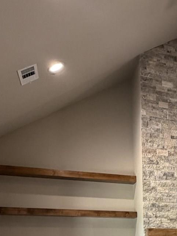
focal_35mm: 50
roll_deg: +0.3
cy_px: 258
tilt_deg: -2.2
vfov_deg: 33.4
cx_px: 234
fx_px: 341
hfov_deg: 25.0
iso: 200
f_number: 2.2
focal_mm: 2.22
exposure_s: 1/60
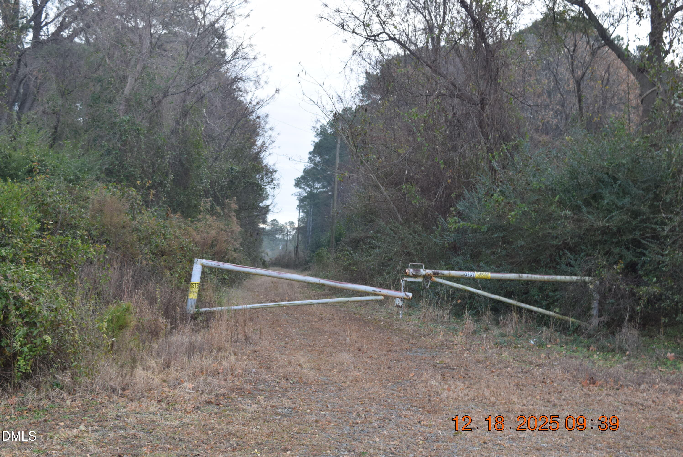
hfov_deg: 38.9
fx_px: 968
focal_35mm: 51
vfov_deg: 26.5
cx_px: 342
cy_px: 228
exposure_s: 1/200
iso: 400
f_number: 7.1
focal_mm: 34
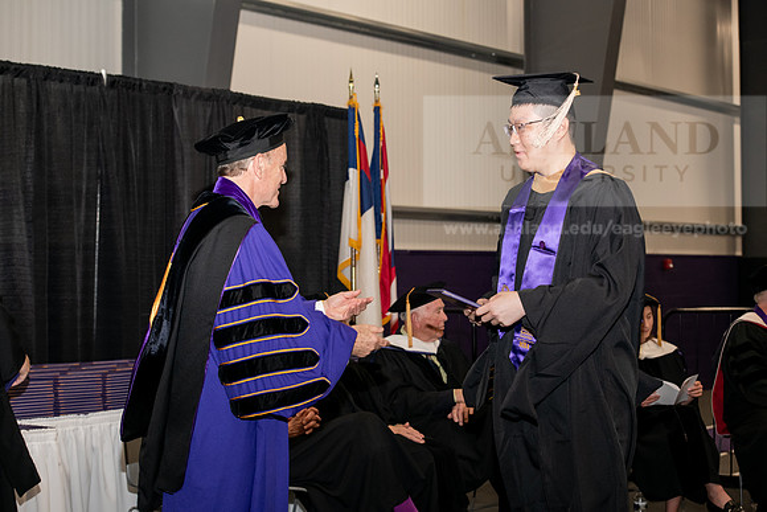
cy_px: 256
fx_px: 1492
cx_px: 384
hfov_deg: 28.8
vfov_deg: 19.5
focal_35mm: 70
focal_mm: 70
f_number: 5.6
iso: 1600
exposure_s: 1/200
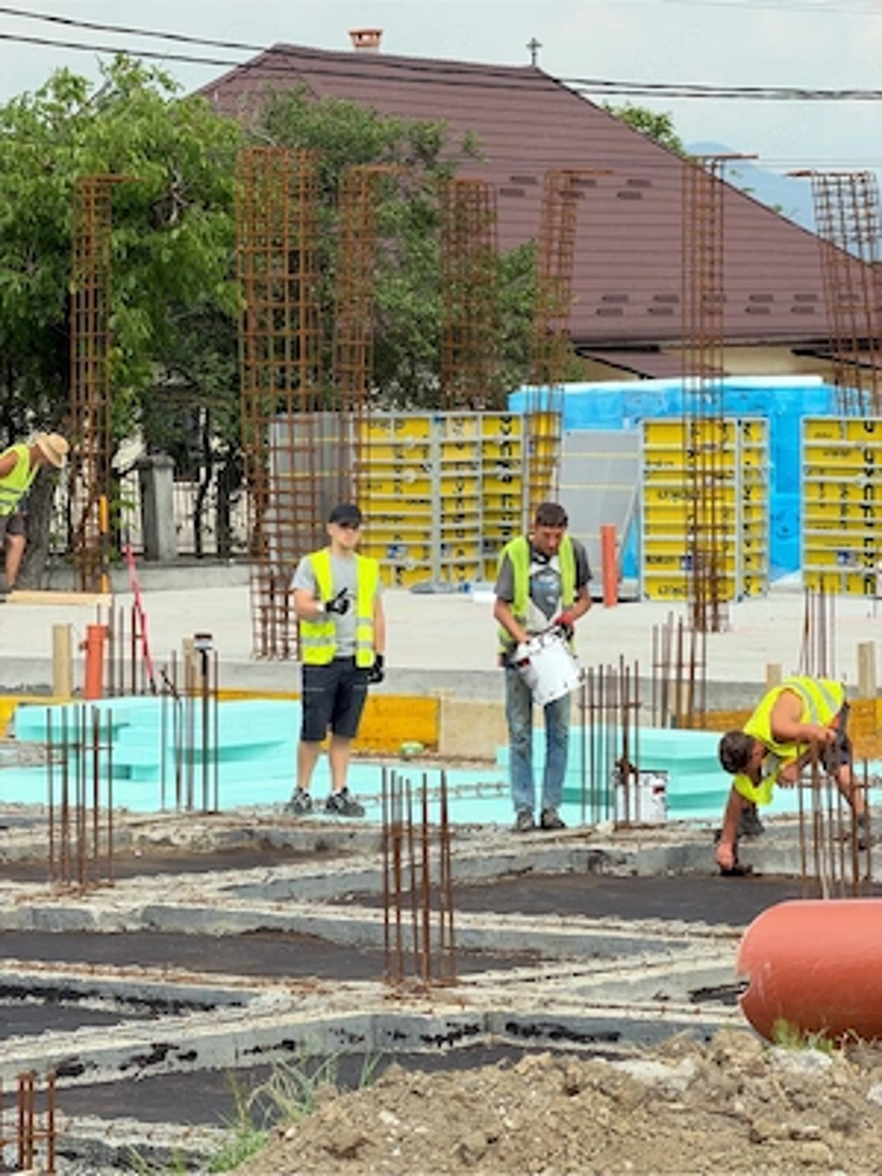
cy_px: 588
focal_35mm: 200
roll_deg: +1.1
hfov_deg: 7.4
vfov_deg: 9.9
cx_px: 441
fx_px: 6795
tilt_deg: -1.9
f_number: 2.8
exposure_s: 1/639
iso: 40
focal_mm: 16.89
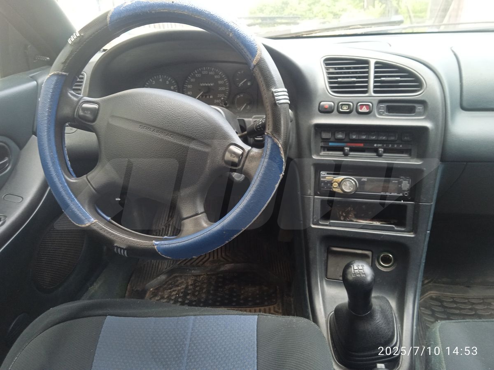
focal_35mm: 28
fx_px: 400
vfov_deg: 49.7
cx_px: 247
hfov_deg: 63.4
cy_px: 185
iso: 165
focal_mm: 3.43
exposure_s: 1/50
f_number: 2.2
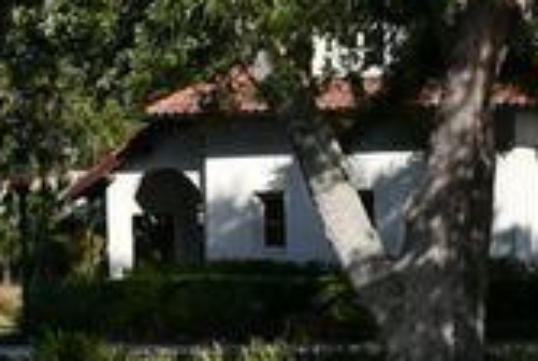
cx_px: 931
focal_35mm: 184
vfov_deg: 7.5
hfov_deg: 10.6
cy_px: 338
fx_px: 2755
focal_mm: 24
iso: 100
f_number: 8
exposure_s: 1/250
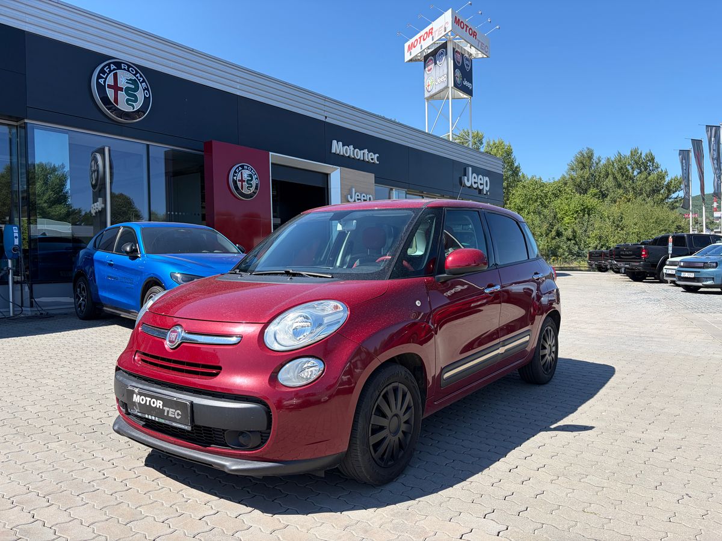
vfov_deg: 53.1
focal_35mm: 26
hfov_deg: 67.3
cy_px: 270
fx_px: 542
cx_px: 361
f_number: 1.6
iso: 50
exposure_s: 1/1953
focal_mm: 5.96
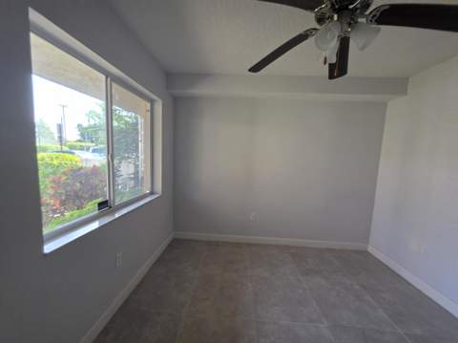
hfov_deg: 106.2
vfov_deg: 89.8
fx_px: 172
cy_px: 172
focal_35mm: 13
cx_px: 229
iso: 500
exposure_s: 1/240
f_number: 1.9
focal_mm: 2.2
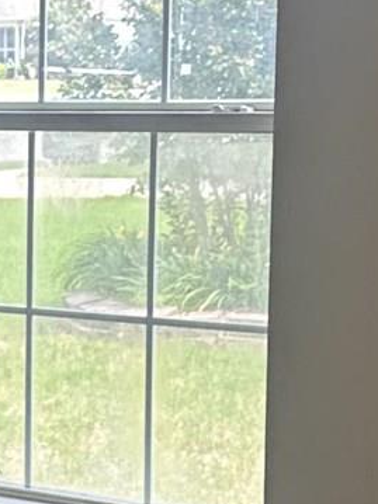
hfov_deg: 9.3
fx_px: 2244
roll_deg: +0.1
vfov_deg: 12.8
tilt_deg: -8.4
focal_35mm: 154
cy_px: 402
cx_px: -243
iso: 64
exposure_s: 1/179
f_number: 1.78
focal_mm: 6.86
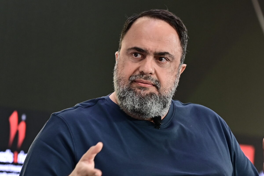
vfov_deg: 6.9
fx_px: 1467
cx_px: 132
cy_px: 88
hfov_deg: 10.3
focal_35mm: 200
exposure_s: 1/160
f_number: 2.8
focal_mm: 200
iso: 800
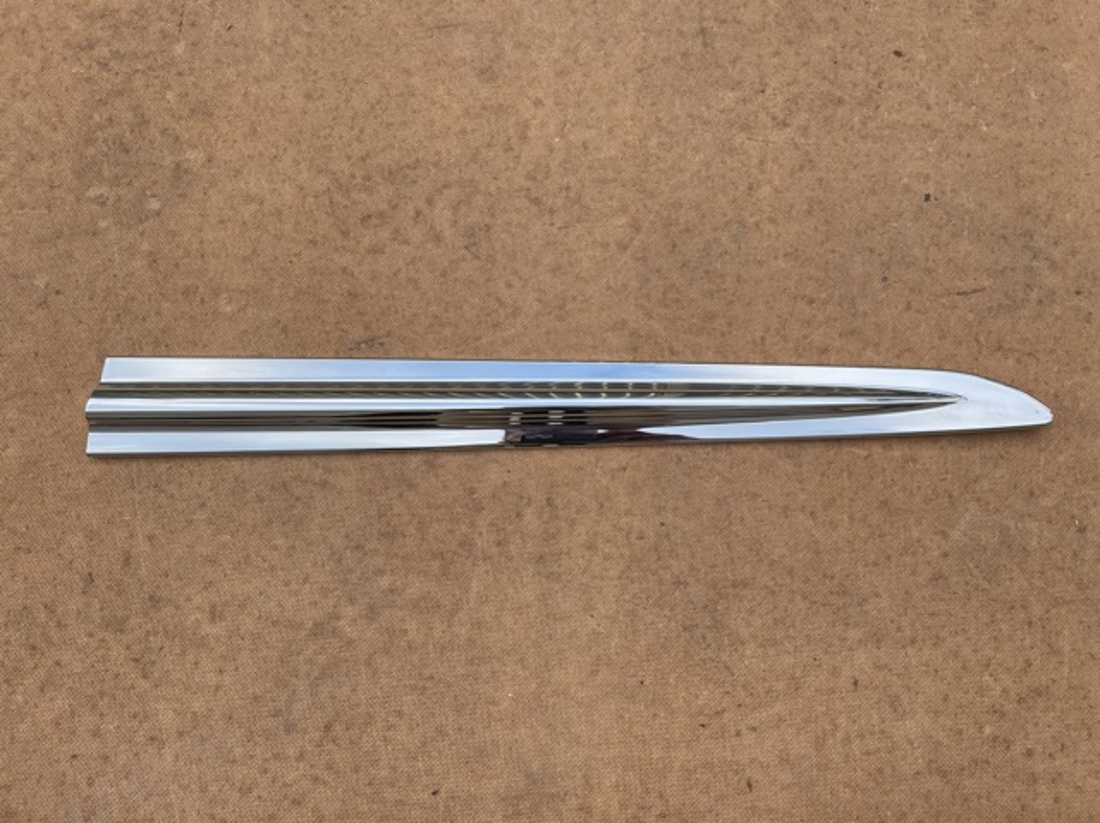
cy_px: 412
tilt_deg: -76.1
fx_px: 826
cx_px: 550
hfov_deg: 67.3
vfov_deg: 53.0
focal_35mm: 26
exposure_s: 1/281
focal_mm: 4.2
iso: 32
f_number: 1.6
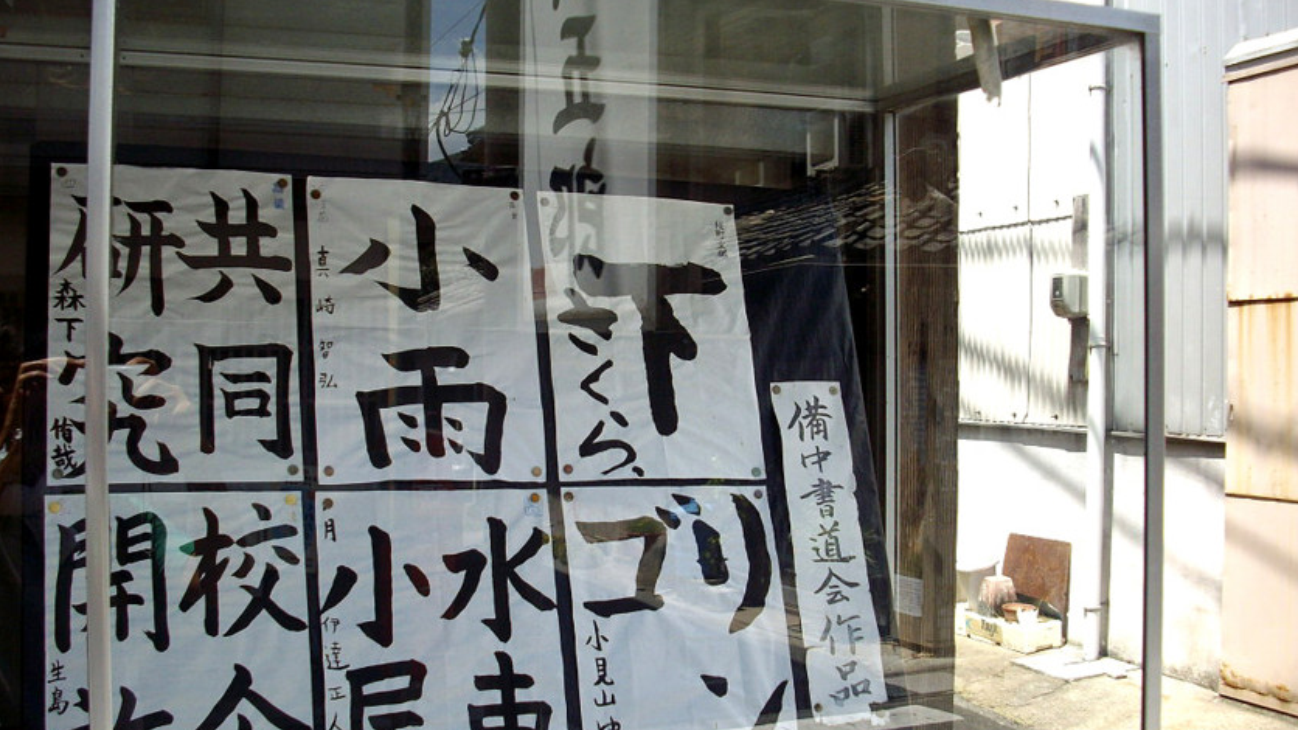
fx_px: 1411
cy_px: 354
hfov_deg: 49.4
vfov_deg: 29.0
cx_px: 657
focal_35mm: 41
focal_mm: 6.2
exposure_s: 1/400
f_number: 2.8
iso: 80
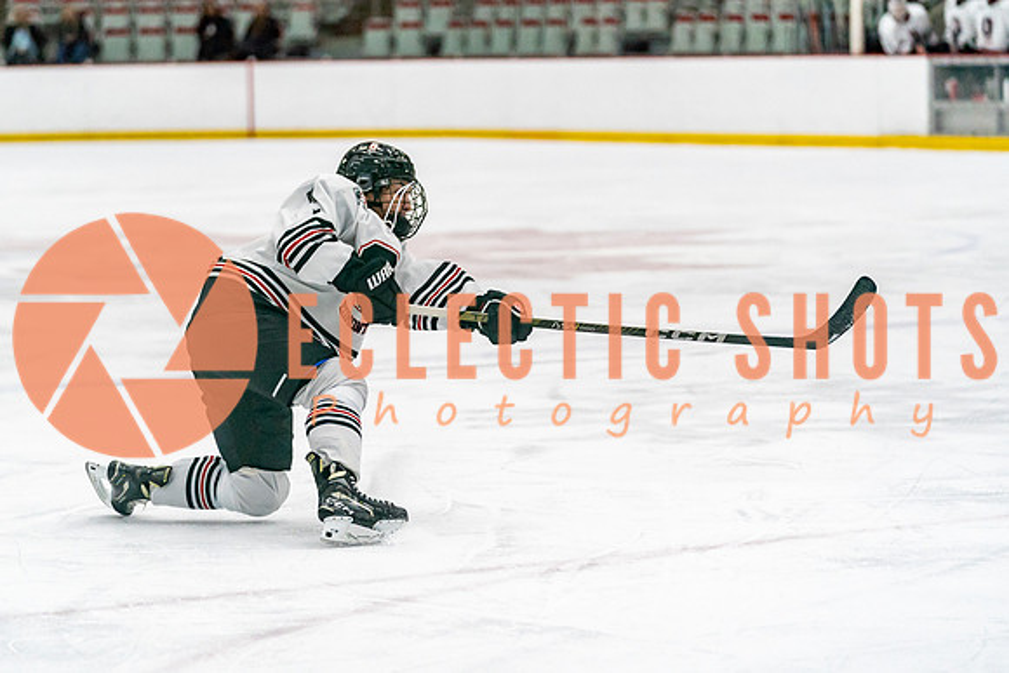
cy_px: 335
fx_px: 4136
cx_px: 424
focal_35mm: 148
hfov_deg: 13.9
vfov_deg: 9.3
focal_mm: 117
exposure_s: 1/1250
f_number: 2.8
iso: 3200
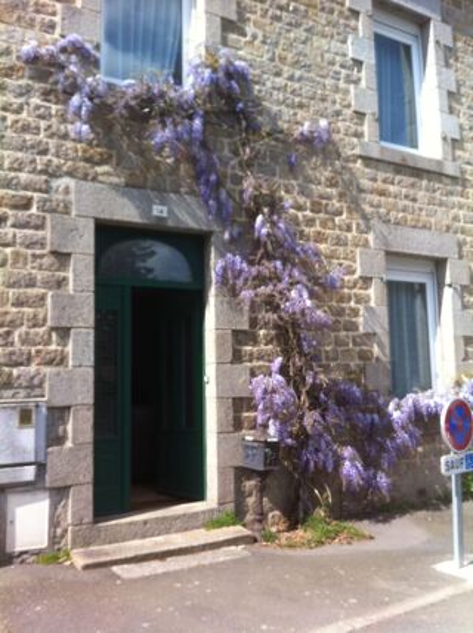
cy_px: 316
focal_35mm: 35
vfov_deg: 52.7
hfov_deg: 40.6
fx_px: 639
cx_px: 236
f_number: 2.8
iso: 80
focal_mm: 3.85
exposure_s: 1/616
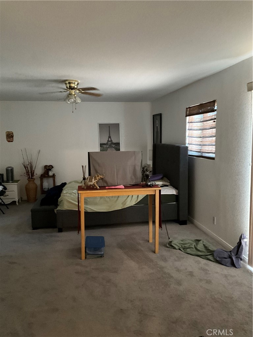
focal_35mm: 29
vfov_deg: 61.7
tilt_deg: -8.0
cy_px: 168
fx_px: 283
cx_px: 126
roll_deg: +1.2
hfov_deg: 48.2
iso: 500
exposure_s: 1/30
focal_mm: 3
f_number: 1.8
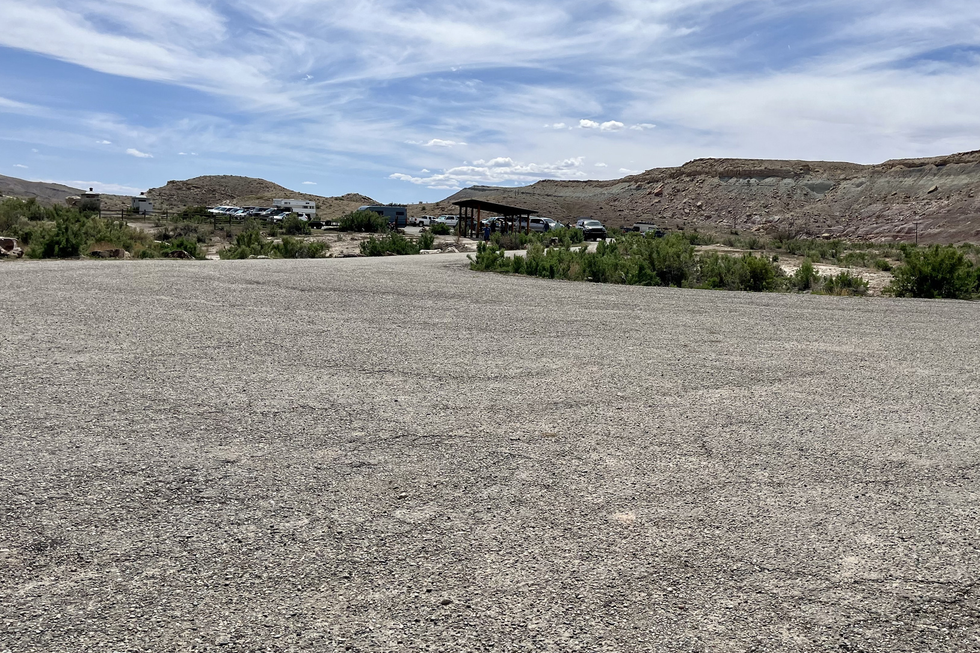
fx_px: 925
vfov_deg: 38.6
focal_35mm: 34
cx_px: 593
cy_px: 241
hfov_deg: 55.3
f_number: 1.6
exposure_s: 1/9901
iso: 50
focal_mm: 5.1
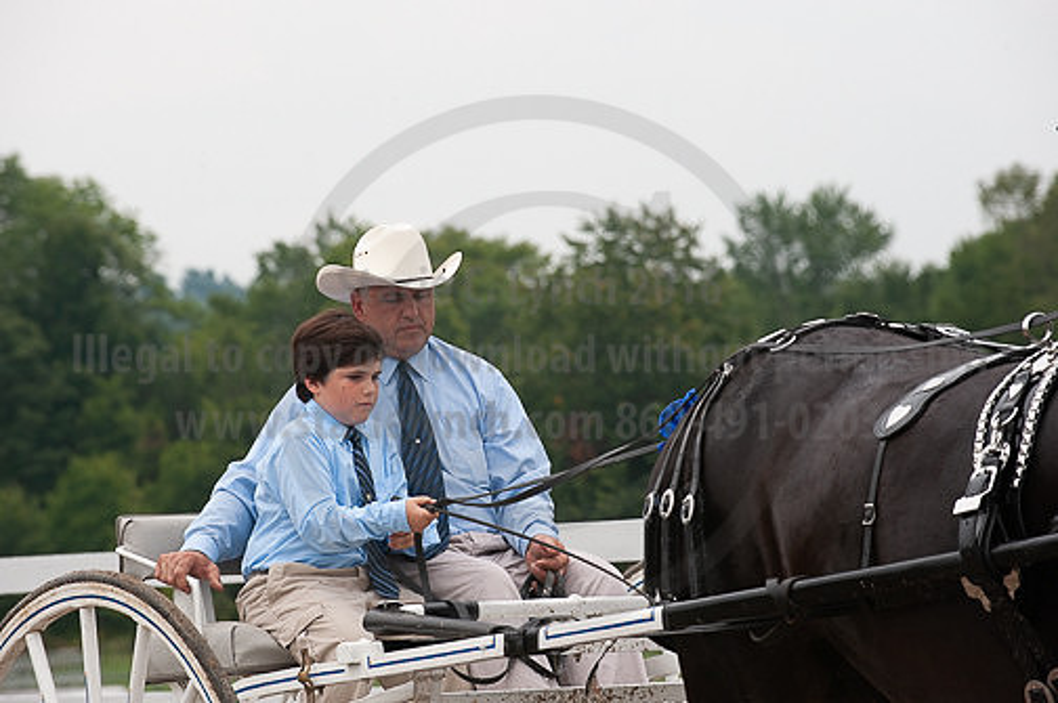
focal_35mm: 200
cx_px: 529
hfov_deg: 10.3
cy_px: 352
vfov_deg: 6.9
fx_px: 5872
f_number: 5.6
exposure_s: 1/1000
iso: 720
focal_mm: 200
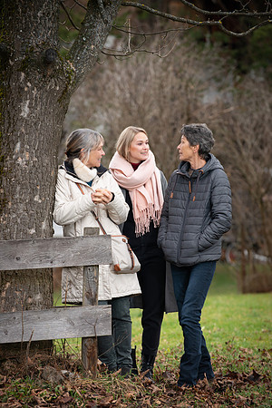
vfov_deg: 10.3
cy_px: 204
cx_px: 136
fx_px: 2266
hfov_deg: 6.9
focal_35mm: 200
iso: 800
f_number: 5
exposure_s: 1/250
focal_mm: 200
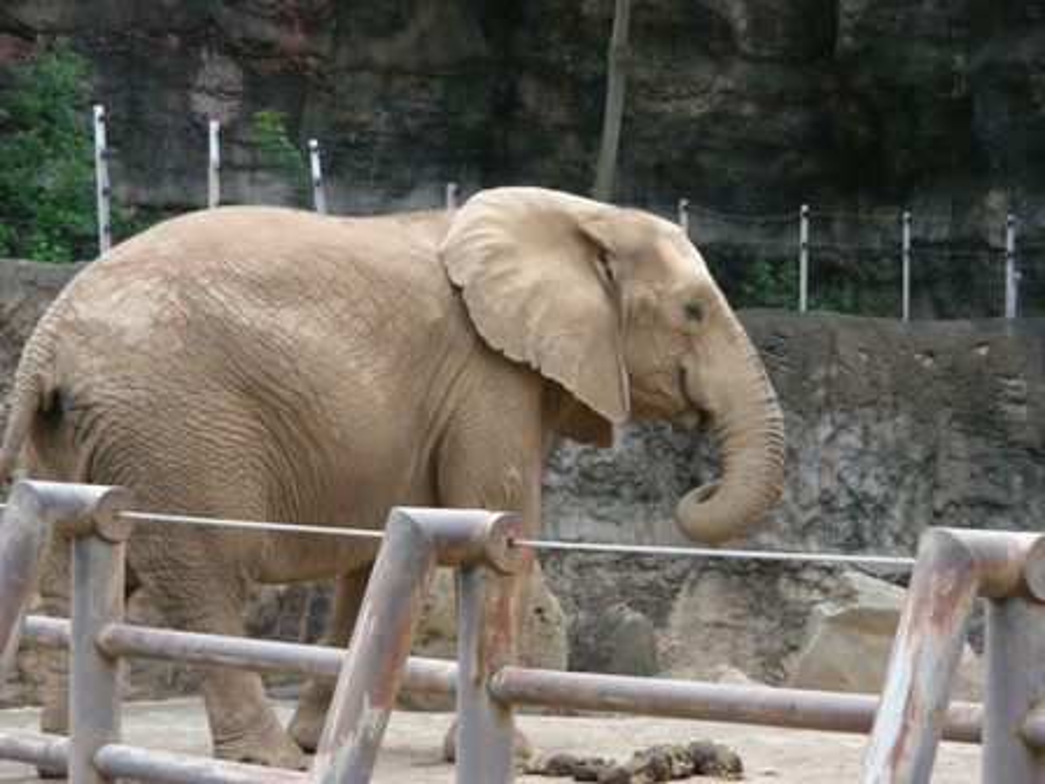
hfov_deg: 13.3
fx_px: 4468
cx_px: 522
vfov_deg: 10.0
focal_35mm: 148
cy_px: 392
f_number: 3.5
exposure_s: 1/68.1
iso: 196
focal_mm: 24.7
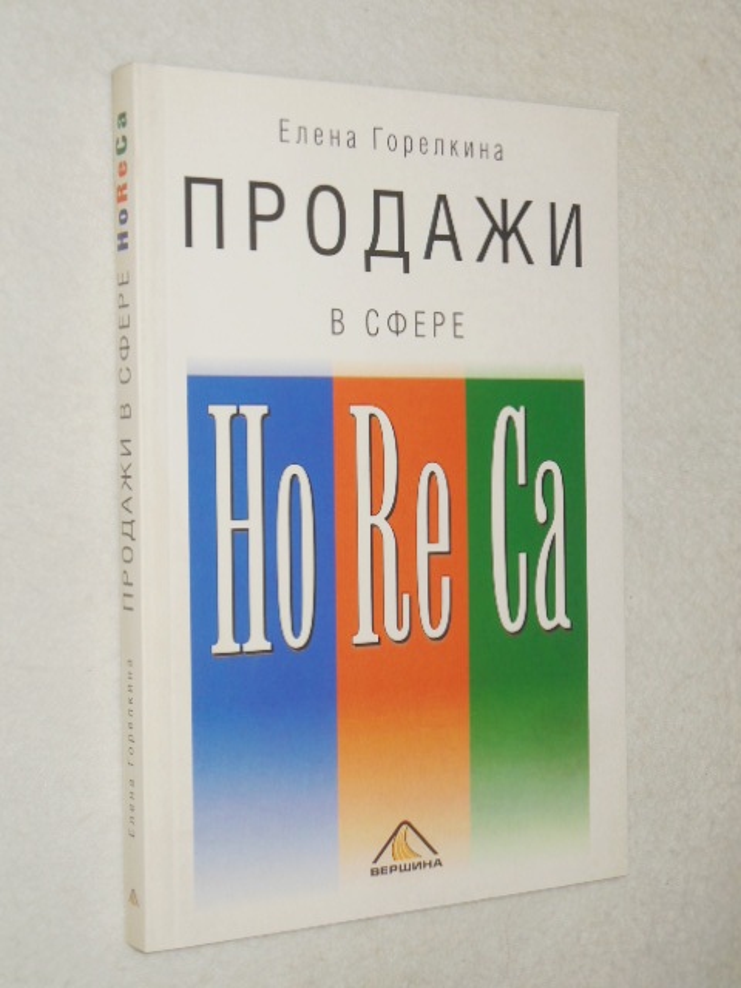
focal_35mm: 66
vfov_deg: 29.4
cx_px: 370
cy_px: 494
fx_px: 1884
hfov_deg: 22.3
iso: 125
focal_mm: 11.7
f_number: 4.3
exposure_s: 1/60
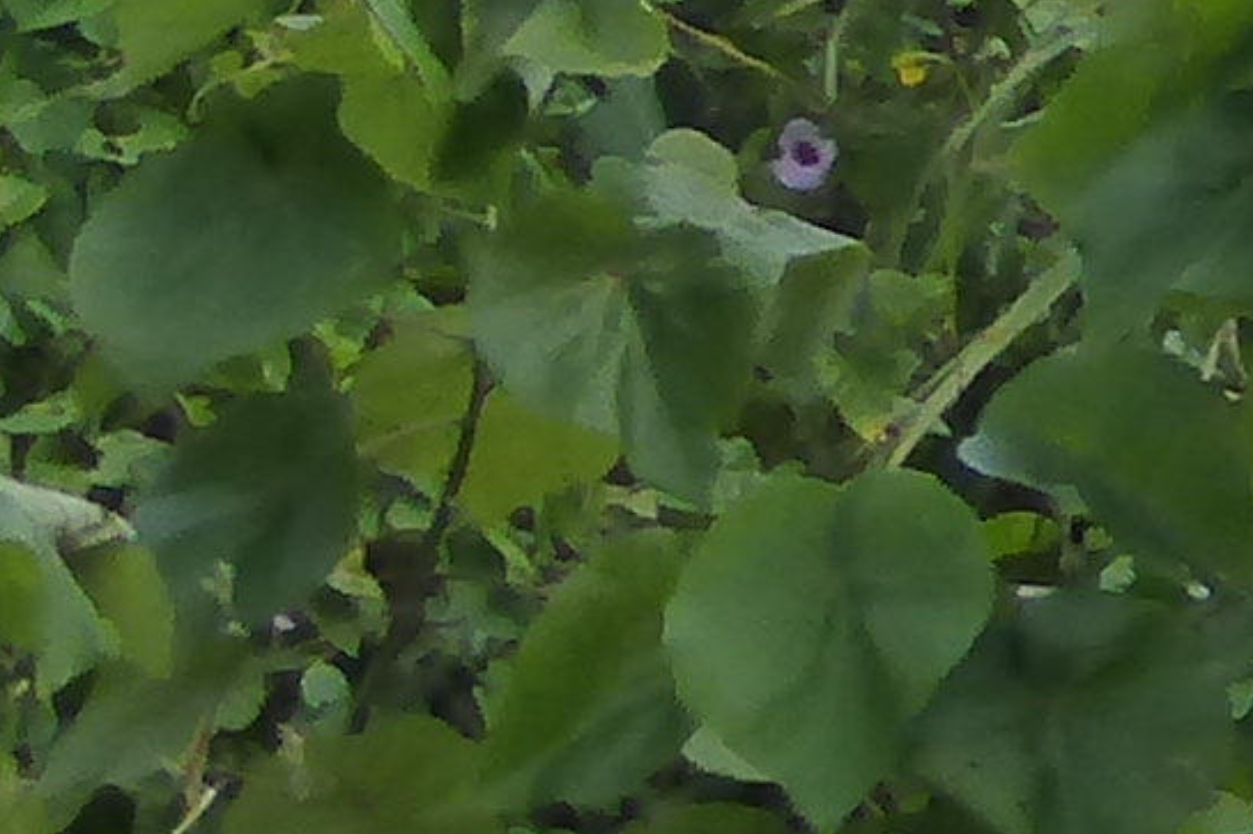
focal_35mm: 351
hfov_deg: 5.6
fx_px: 12212
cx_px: 3341
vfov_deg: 3.8
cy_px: -1668
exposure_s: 1/640
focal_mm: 7.8
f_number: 3.9
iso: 160
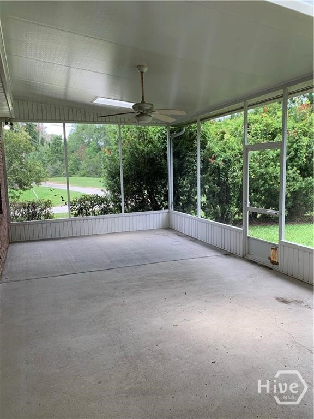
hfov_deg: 53.1
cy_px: 210
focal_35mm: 26
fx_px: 314
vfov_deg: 67.3
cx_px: 157
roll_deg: +1.3
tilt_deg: -5.2
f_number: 1.8
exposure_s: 1/121
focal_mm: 4.25
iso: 40
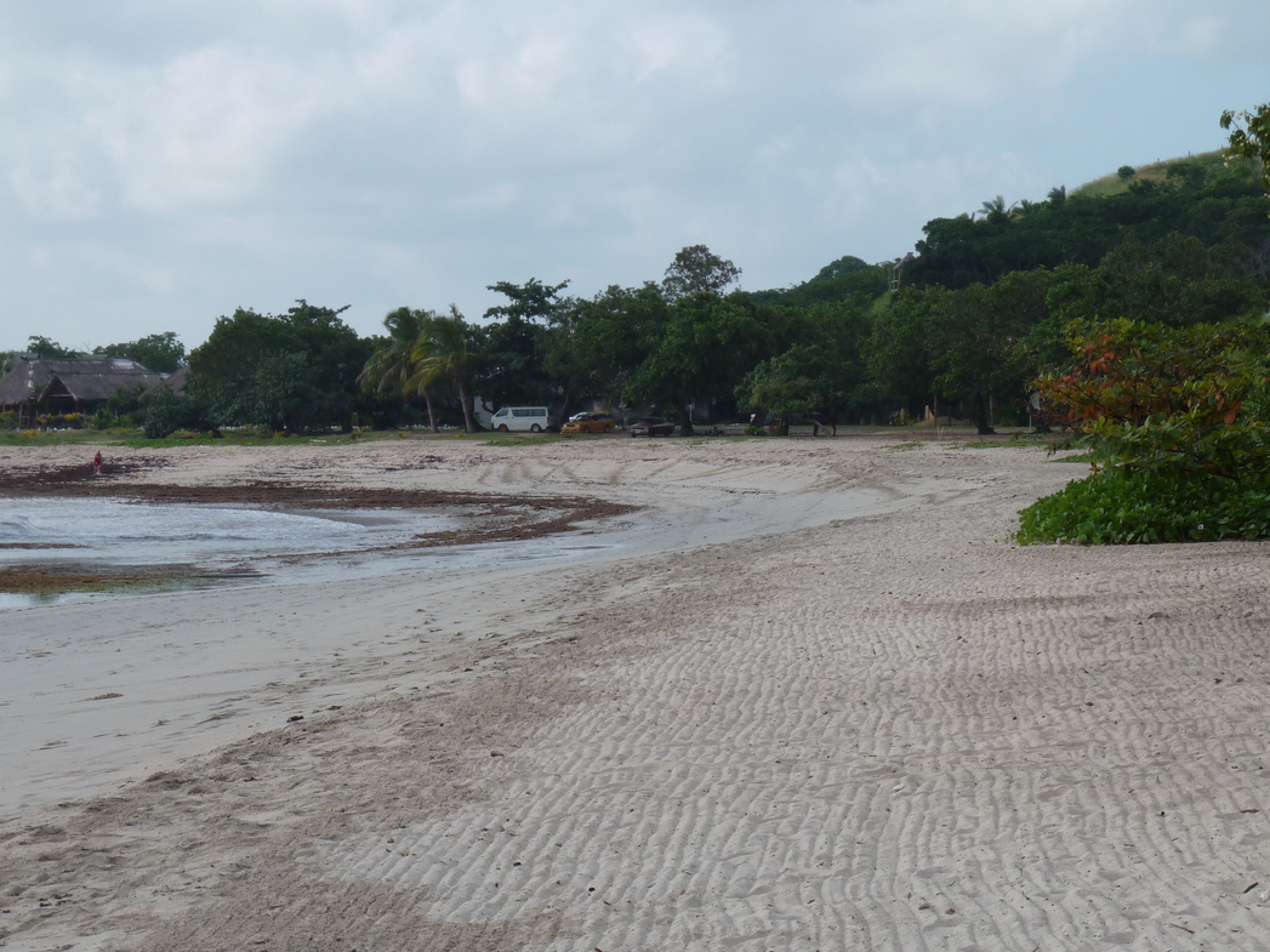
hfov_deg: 17.9
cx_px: 638
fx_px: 4035
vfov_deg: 13.5
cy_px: 506
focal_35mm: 110
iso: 80
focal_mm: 15.8
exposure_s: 1/500
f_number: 5
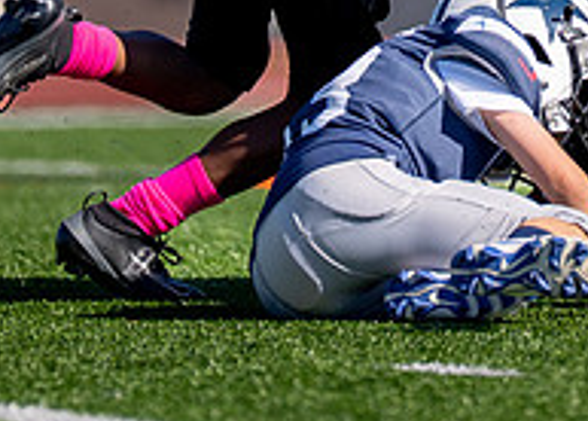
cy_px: -293
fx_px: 16789
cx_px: 641
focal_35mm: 1005
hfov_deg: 2.0
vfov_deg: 1.4
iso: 160
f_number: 2.8
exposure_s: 1/4000
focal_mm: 200
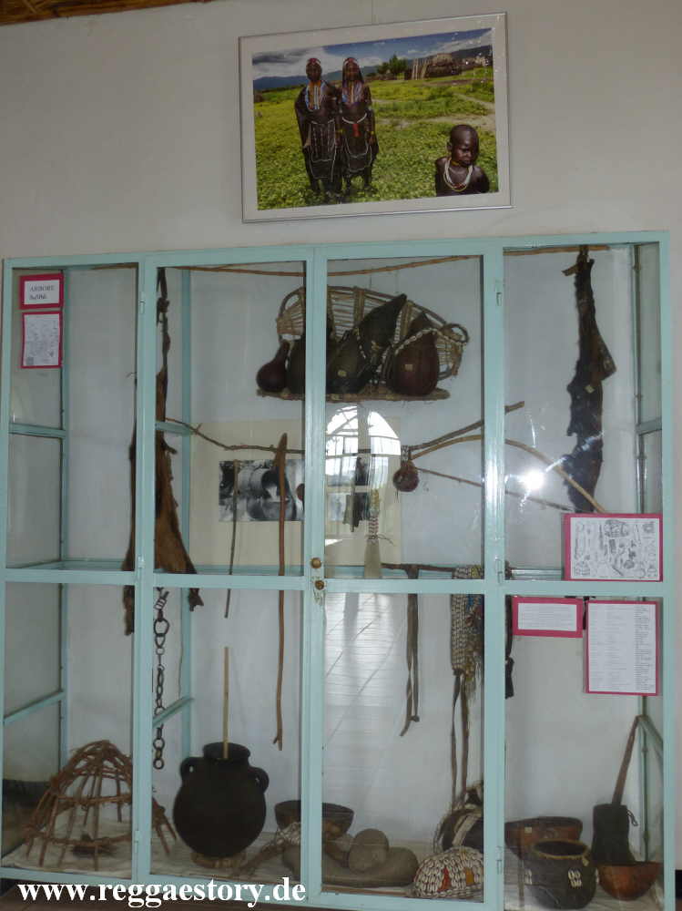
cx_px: 341
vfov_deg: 54.0
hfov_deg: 41.8
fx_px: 894
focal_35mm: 34
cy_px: 456
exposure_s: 1/60
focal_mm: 6
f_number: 2.8
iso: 160
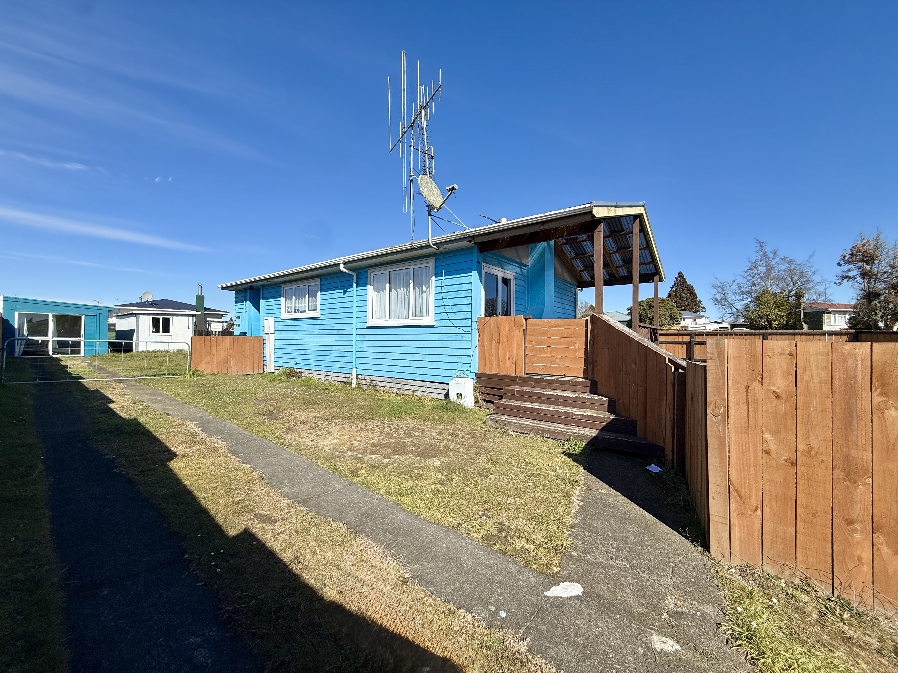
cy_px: 336
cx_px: 449
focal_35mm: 14
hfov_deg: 102.1
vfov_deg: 85.7
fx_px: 363
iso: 50
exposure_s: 1/2410
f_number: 2.2
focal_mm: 2.22
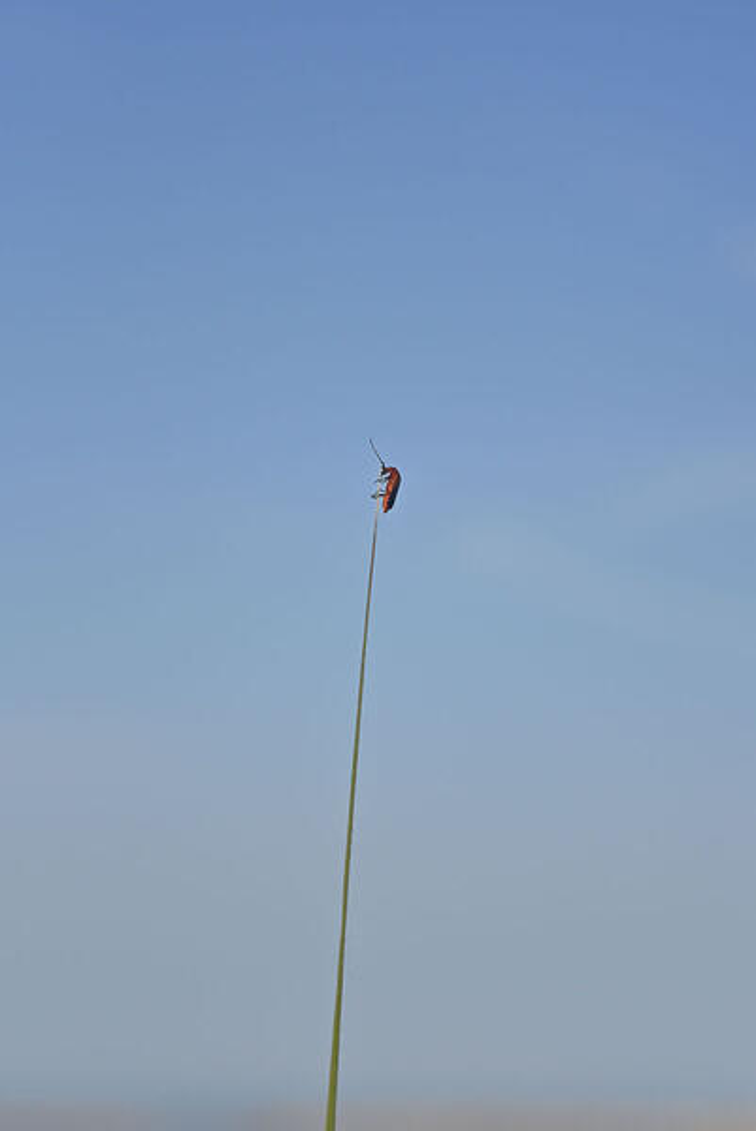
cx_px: 378
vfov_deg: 23.9
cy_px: 566
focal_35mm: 85
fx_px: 2673
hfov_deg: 16.1
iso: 200
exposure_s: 1/1250
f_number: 8
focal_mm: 85
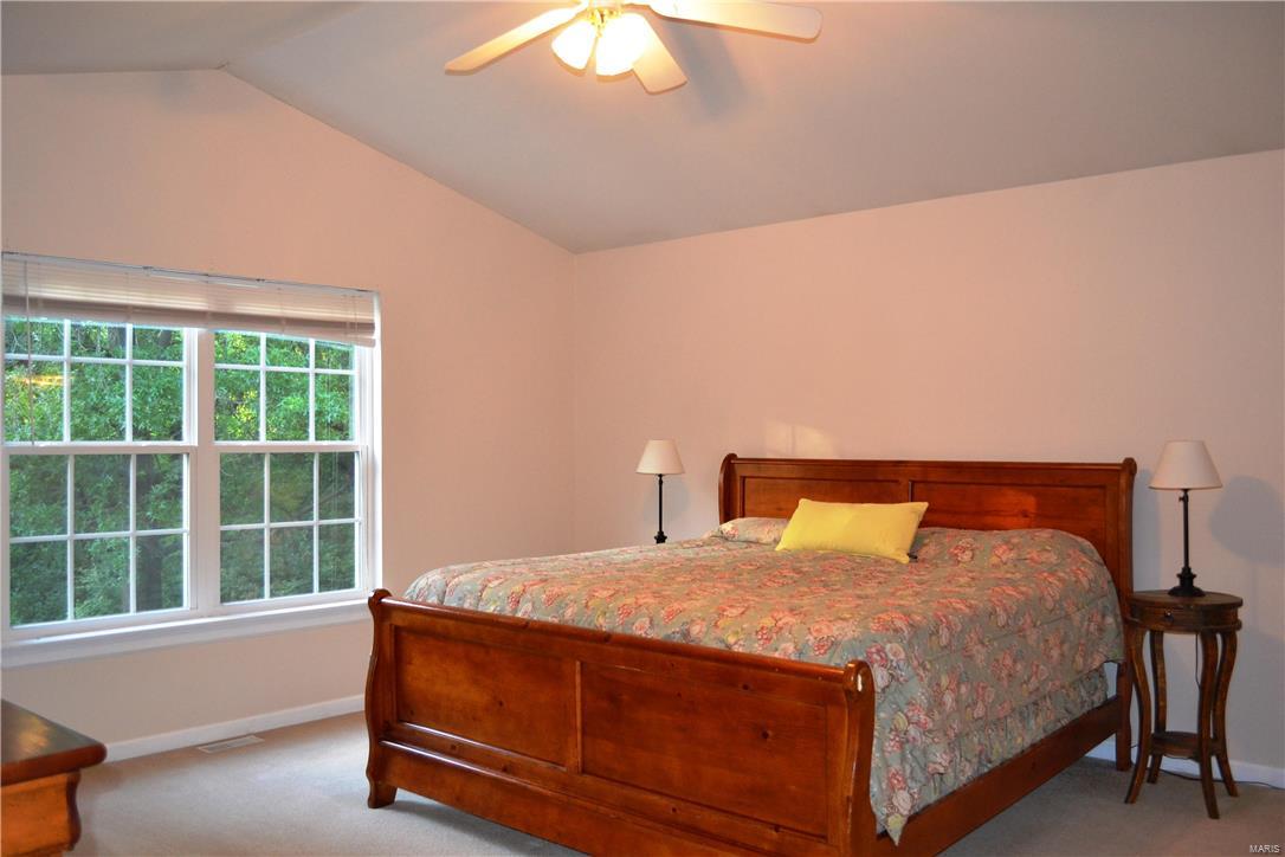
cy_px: 428
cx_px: 642
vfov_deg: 43.6
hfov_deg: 61.9
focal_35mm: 30
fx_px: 1071
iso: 900
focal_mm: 20
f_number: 3.8
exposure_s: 1/60
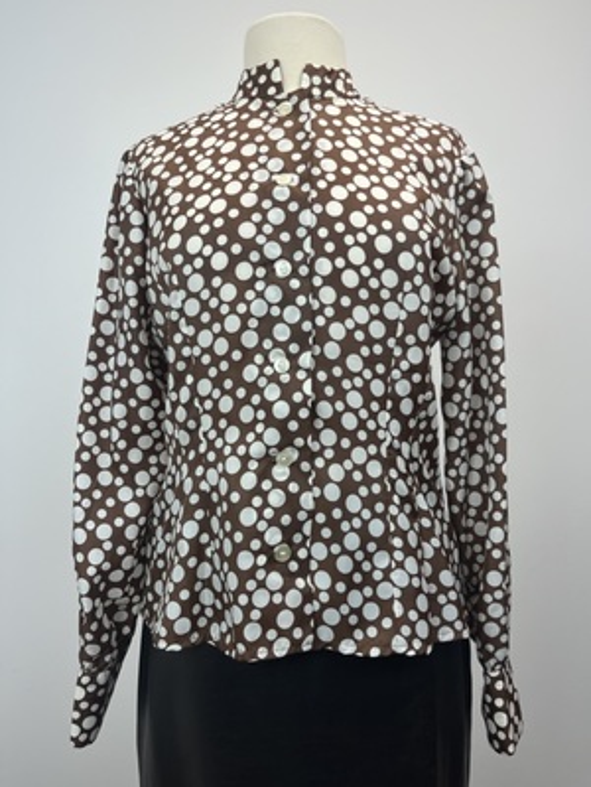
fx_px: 591
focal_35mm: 26
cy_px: 394
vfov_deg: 67.3
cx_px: 296
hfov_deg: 53.1
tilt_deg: +0.1
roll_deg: +1.4
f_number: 1.6
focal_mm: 5.1
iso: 50
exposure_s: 1/370
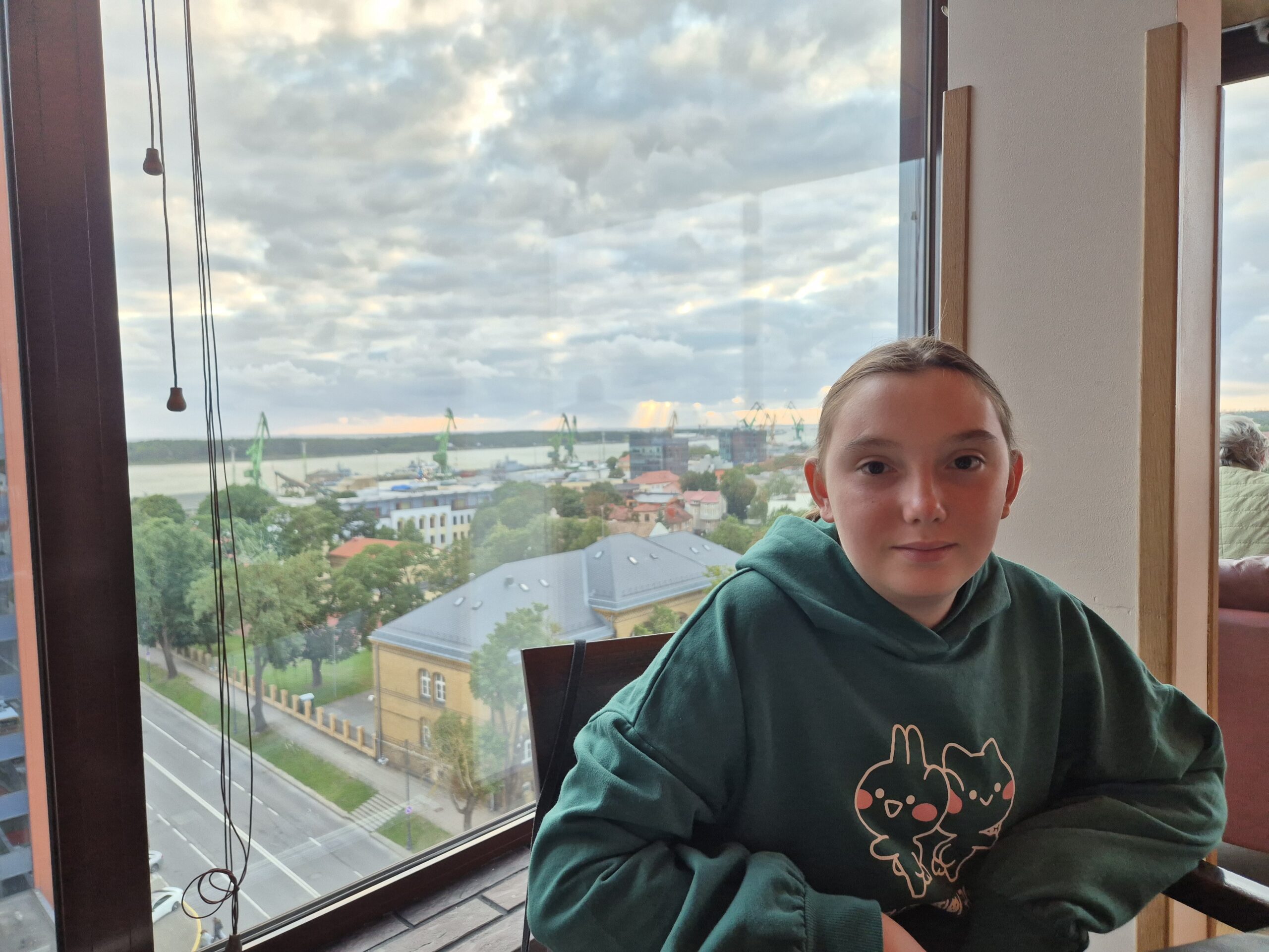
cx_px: 634
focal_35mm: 23
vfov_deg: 58.9
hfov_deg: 73.9
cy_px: 476
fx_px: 843
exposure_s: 1/180
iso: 200
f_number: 1.8
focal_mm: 5.4
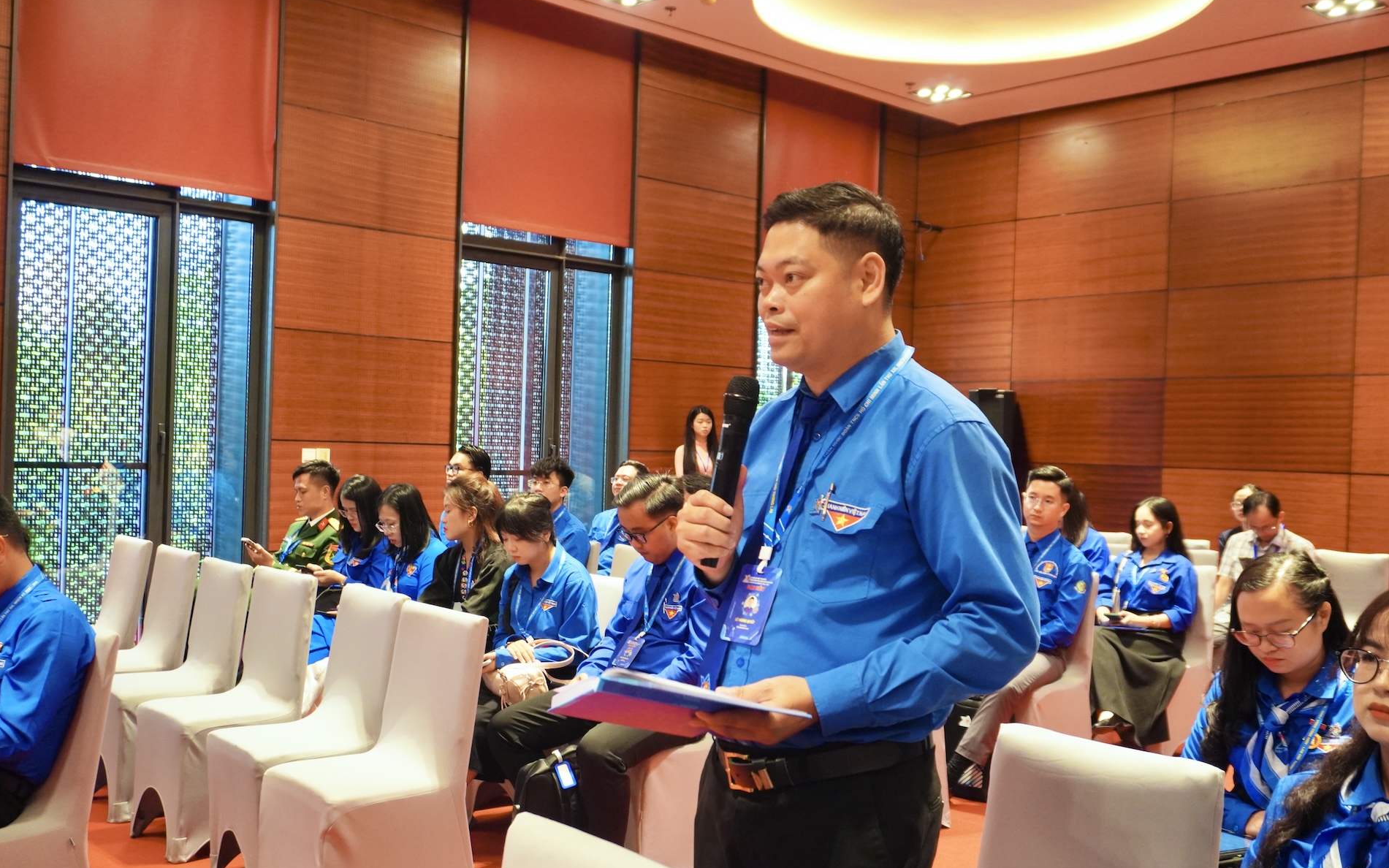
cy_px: 462
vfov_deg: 35.8
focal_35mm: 36
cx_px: 688
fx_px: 1344
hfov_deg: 54.6
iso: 1600
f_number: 5
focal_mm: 23
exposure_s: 1/60
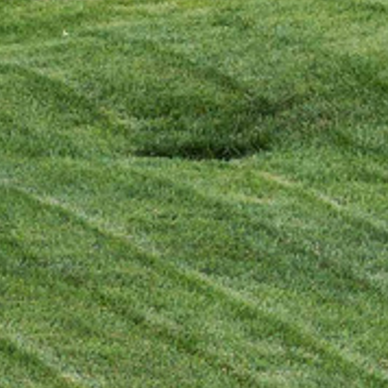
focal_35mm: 398
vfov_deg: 4.4
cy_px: 363
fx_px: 5047
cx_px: -1389
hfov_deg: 4.0
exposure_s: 1/160
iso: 100
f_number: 5.6
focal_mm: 40
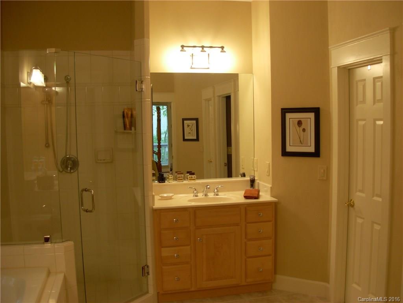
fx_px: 442
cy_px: 152
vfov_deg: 37.7
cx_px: 202
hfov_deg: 49.0
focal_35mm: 38
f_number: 2.9
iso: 79
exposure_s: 1/13
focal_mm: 6.3
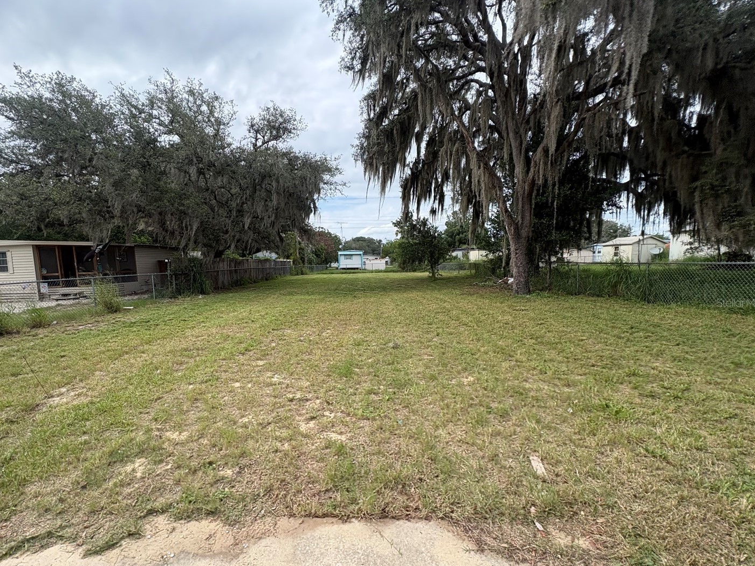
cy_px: 302
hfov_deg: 94.1
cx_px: 336
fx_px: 349
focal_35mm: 16
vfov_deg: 78.0
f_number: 2.2
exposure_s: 1/763
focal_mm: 2.22
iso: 64
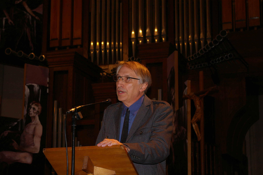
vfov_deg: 16.5
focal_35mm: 82
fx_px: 602
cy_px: 88
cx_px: 132
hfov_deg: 24.6
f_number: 5.6
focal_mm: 55
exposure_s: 1/60
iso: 400
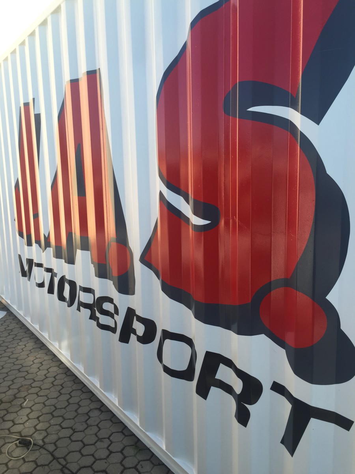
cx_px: 178
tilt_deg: -9.0
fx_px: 397
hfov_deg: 48.2
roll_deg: +2.7
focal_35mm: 29
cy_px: 237
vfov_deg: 61.7
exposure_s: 1/648
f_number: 2.2
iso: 32
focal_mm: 4.15
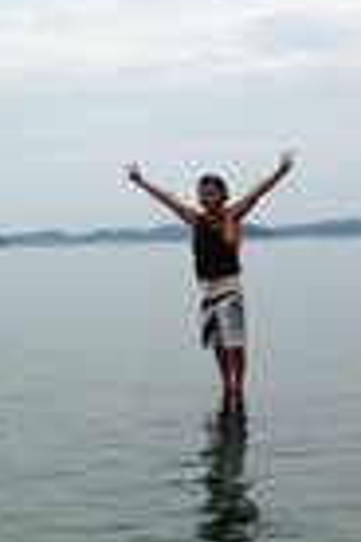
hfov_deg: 15.5
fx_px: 1324
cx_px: 153
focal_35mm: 88
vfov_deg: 23.1
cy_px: 336
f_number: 2.4
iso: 50
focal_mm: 4.13
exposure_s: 1/1323
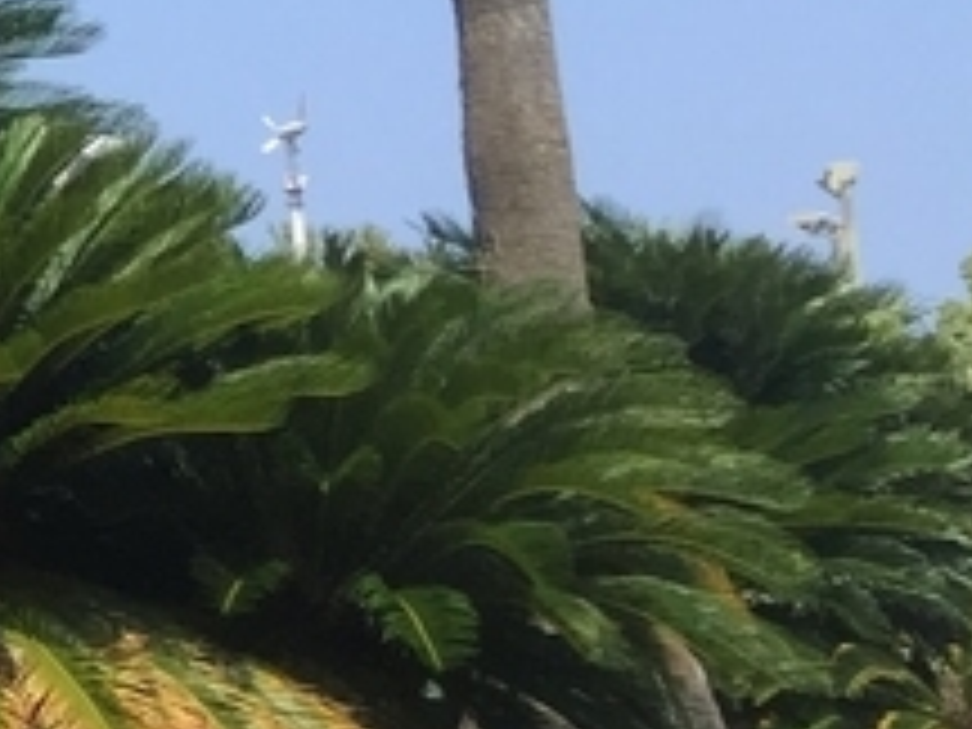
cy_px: -130
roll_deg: +0.0
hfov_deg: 10.0
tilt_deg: +9.2
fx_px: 4521
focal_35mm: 161
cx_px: -1670
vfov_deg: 9.1
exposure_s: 1/1276
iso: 32
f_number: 2.2
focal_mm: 4.15
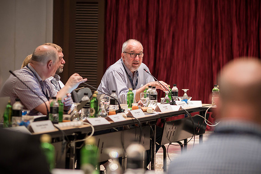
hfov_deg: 12.7
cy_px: 87
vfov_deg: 8.5
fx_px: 1169
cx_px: 130
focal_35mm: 161
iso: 1250
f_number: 1.8
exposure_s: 1/60
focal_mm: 75
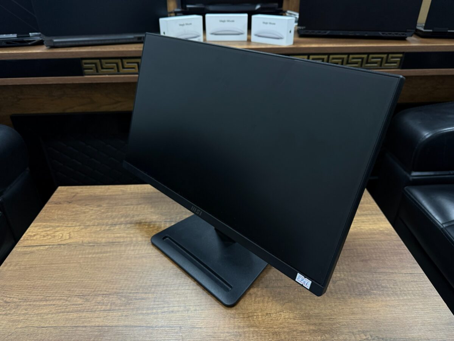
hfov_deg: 71.6
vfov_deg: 56.8
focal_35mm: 24
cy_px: 170
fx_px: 315
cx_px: 227
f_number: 1.78
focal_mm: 6.76
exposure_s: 1/50
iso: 200
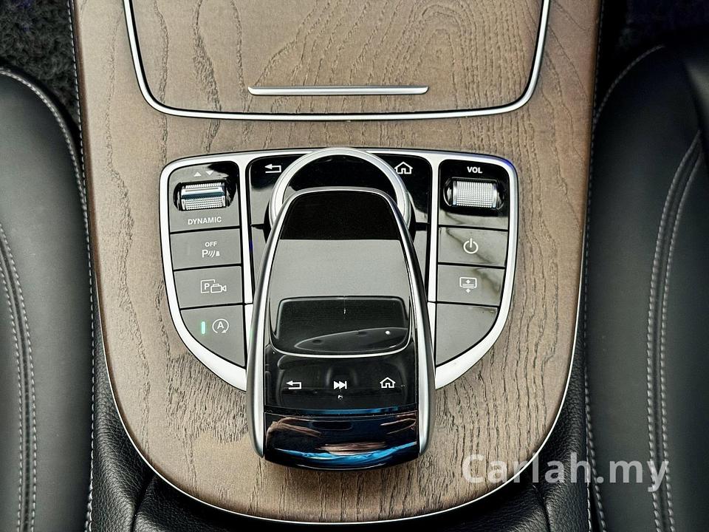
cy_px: 266
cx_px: 354
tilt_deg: -71.4
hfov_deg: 39.7
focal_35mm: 48
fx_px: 983
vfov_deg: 30.3
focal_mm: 6.76
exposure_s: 1/40
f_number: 1.78
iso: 320
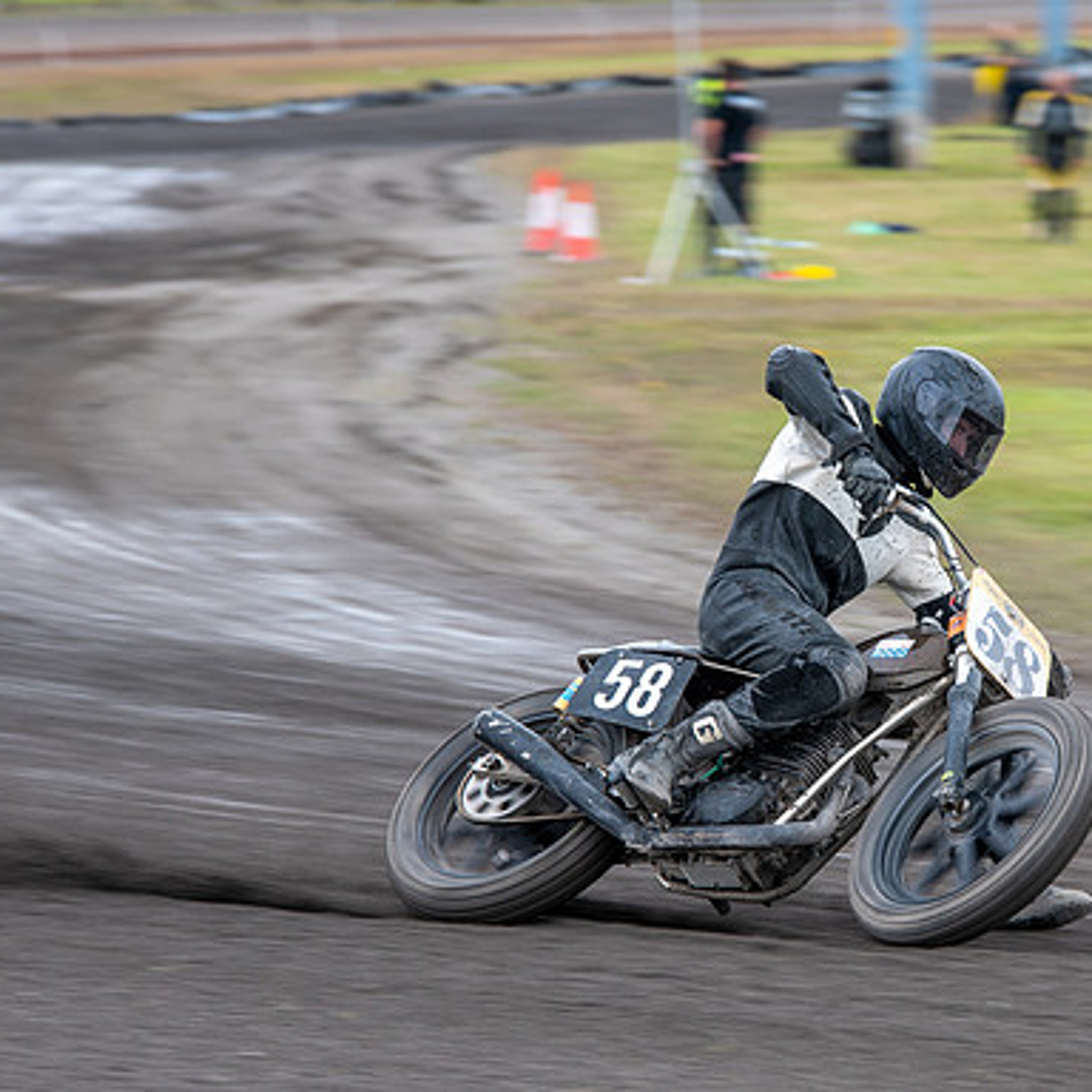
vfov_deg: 4.7
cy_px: 682
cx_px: 925
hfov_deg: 4.7
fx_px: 13384
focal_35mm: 375
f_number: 8
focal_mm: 200
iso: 200
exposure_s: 1/200
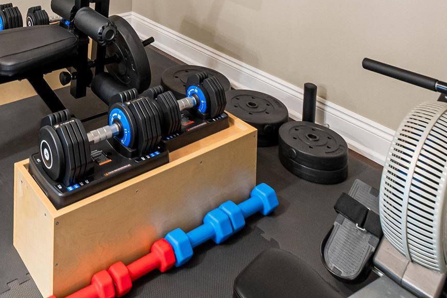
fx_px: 434
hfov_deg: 51.5
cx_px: 99
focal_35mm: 35
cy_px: -48
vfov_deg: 32.2
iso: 500
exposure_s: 1/2
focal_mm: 10
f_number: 9
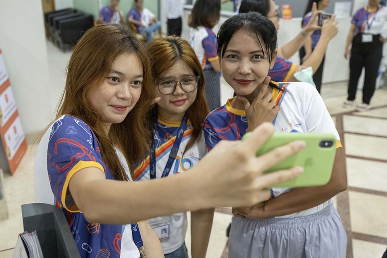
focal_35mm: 37
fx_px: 398
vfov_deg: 35.9
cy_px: 129
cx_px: 194
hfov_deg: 51.9
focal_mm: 37
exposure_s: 1/200
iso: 7200
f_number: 4.5
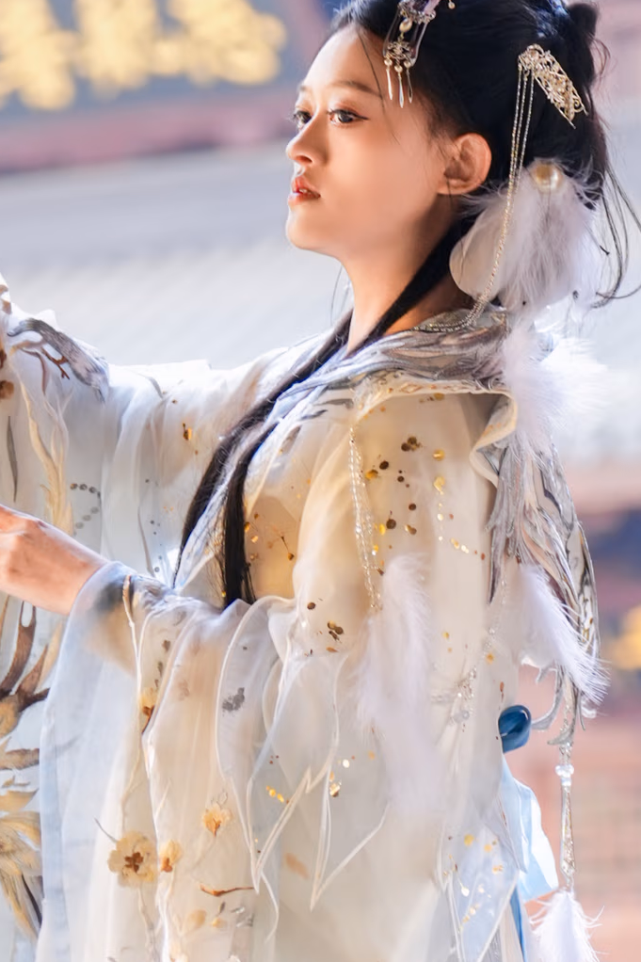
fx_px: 9137
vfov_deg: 6.0
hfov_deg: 4.0
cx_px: 311
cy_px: 808
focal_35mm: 342
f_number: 2.8
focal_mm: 91
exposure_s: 1/160
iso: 320
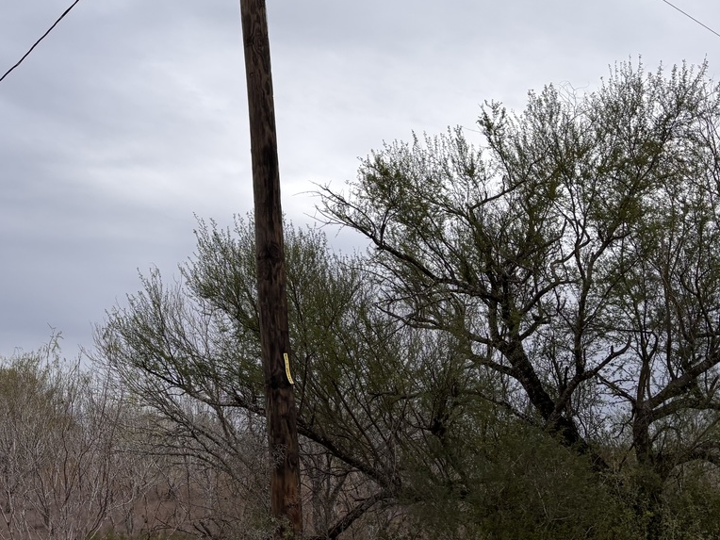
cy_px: 188
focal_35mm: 49
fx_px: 1019
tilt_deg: +16.8
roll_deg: -4.7
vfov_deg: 29.5
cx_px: 91
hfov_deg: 36.8
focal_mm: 5.96
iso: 50
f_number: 1.6
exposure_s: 1/5618
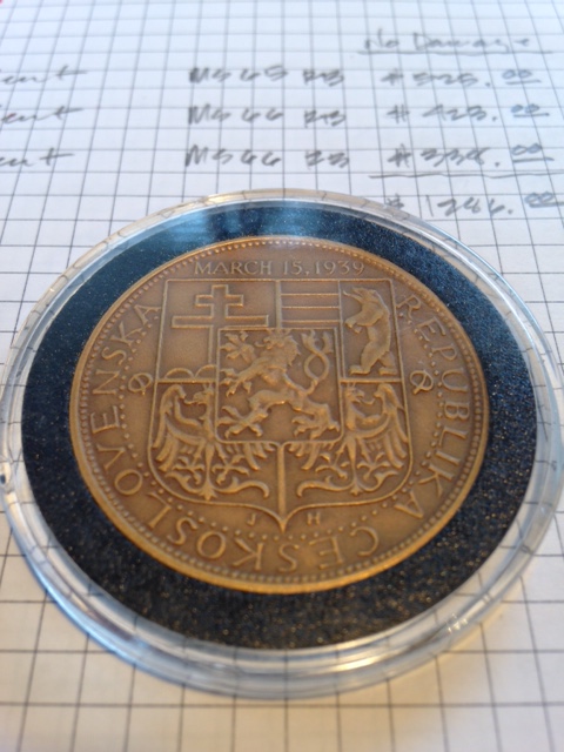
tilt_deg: -58.0
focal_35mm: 33
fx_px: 717
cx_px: 282
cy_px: 376
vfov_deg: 55.4
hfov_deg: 42.9
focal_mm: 4.12
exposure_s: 1/20
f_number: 2.4
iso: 50
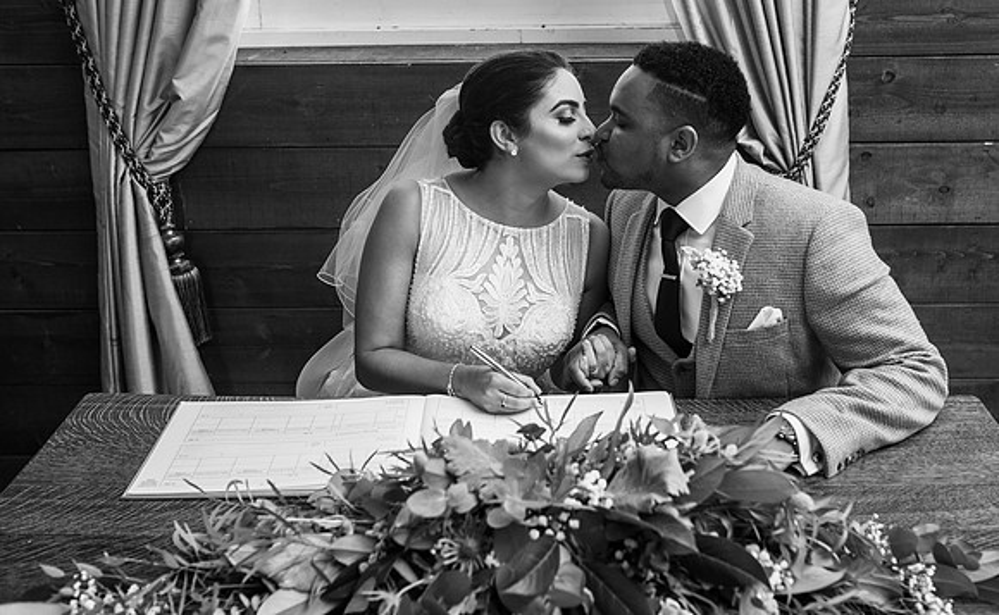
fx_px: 1082
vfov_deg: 31.6
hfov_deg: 49.5
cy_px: 245
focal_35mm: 40
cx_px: 557
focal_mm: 35
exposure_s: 1/80
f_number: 4
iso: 250
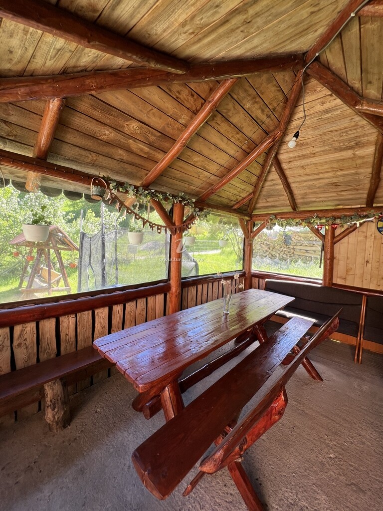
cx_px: 192
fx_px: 192
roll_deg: -2.9
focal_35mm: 13
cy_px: 256
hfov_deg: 89.9
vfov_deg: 106.2
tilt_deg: -3.8
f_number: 1.8
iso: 32
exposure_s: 1/99
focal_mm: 1.57
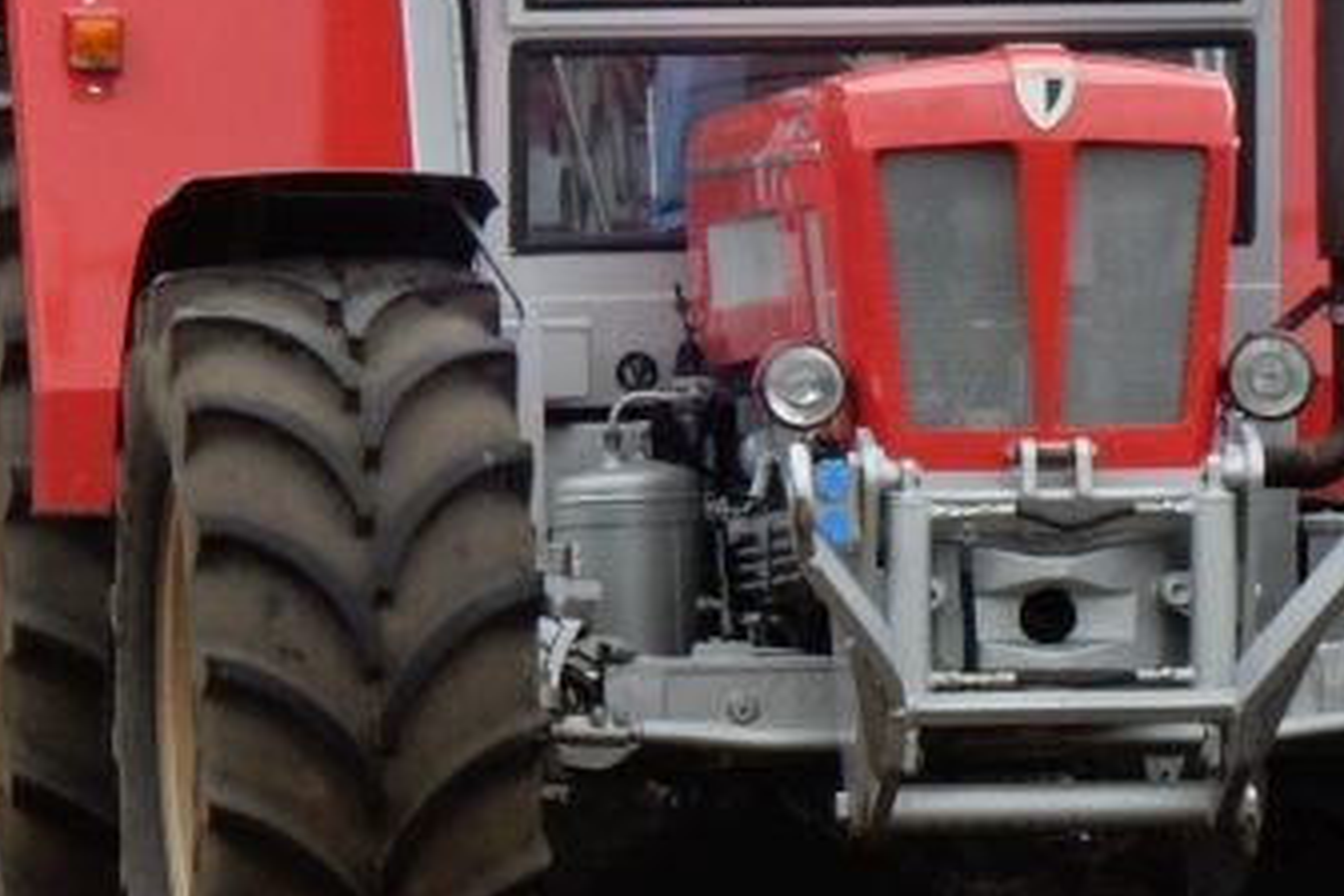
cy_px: 216
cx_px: 772
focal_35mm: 794
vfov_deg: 1.7
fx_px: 29640
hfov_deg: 2.6
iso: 280
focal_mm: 57.3
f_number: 6.3
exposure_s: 1/250
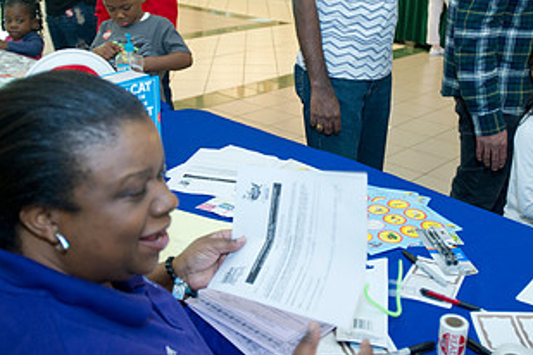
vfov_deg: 29.6
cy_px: 110
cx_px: 302
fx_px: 666
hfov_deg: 43.5
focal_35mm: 45
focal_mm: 24
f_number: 2.8
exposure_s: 1/125
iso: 640
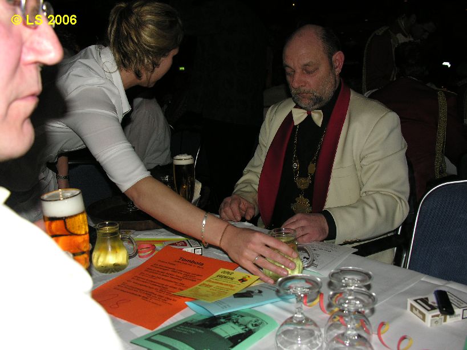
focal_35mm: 35
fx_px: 472
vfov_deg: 40.7
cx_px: 234
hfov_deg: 52.6
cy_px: 175
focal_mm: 8.9
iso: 100
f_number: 2.8
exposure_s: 1/60.1
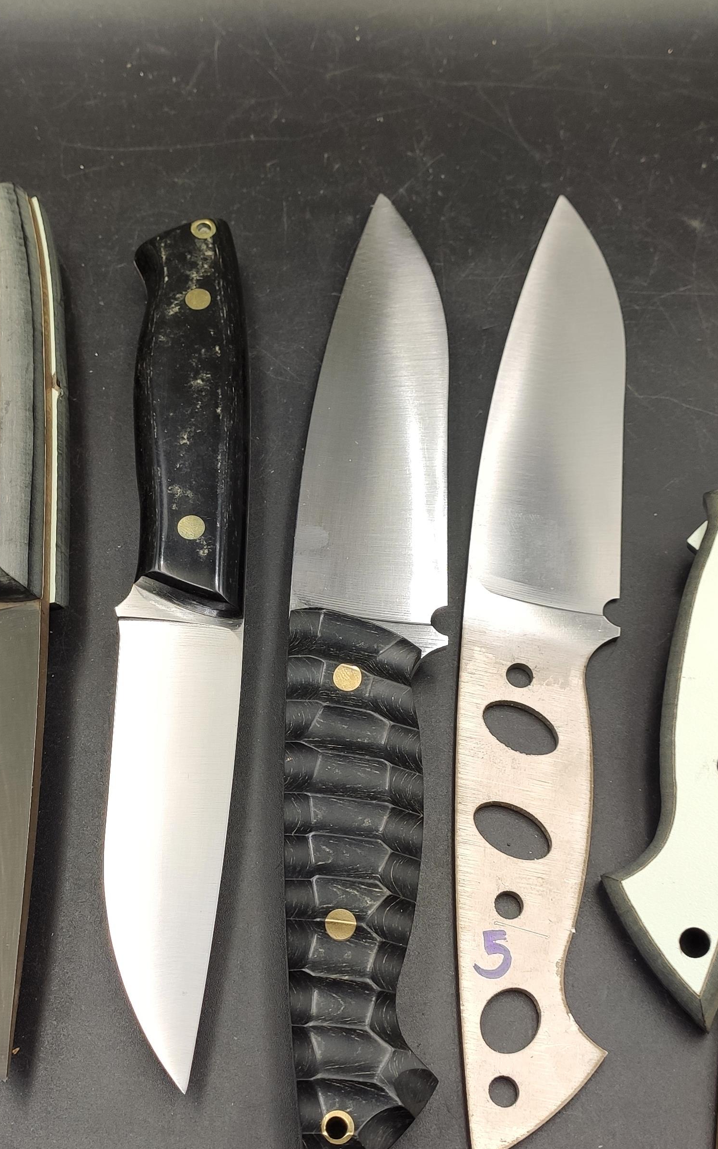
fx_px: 1440
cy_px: 632
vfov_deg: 43.4
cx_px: 283
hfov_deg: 27.9
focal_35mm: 46
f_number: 1.75
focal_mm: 4.77
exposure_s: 1/100
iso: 120
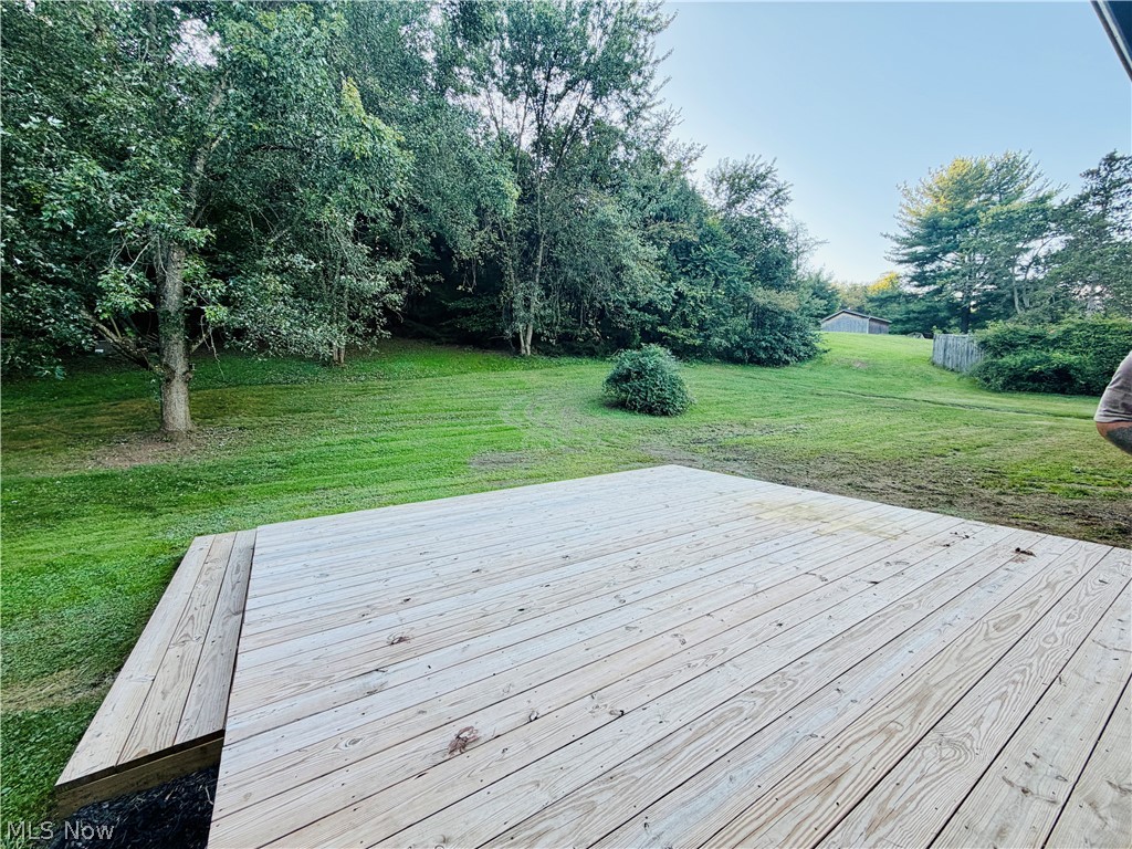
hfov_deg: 102.1
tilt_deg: -5.0
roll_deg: +1.3
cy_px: 424
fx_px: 458
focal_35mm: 14
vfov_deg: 85.7
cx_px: 566
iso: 64
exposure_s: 1/121
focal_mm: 2.22
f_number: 2.2
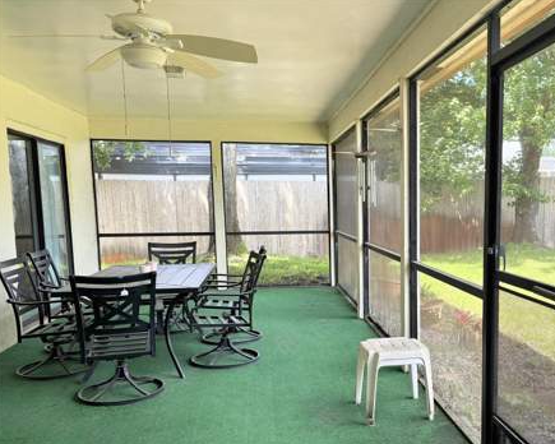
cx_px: 299
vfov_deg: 51.5
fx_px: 460
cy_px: 226
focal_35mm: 28
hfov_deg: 62.1
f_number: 1.6
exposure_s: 1/233
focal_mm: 5.96
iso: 64
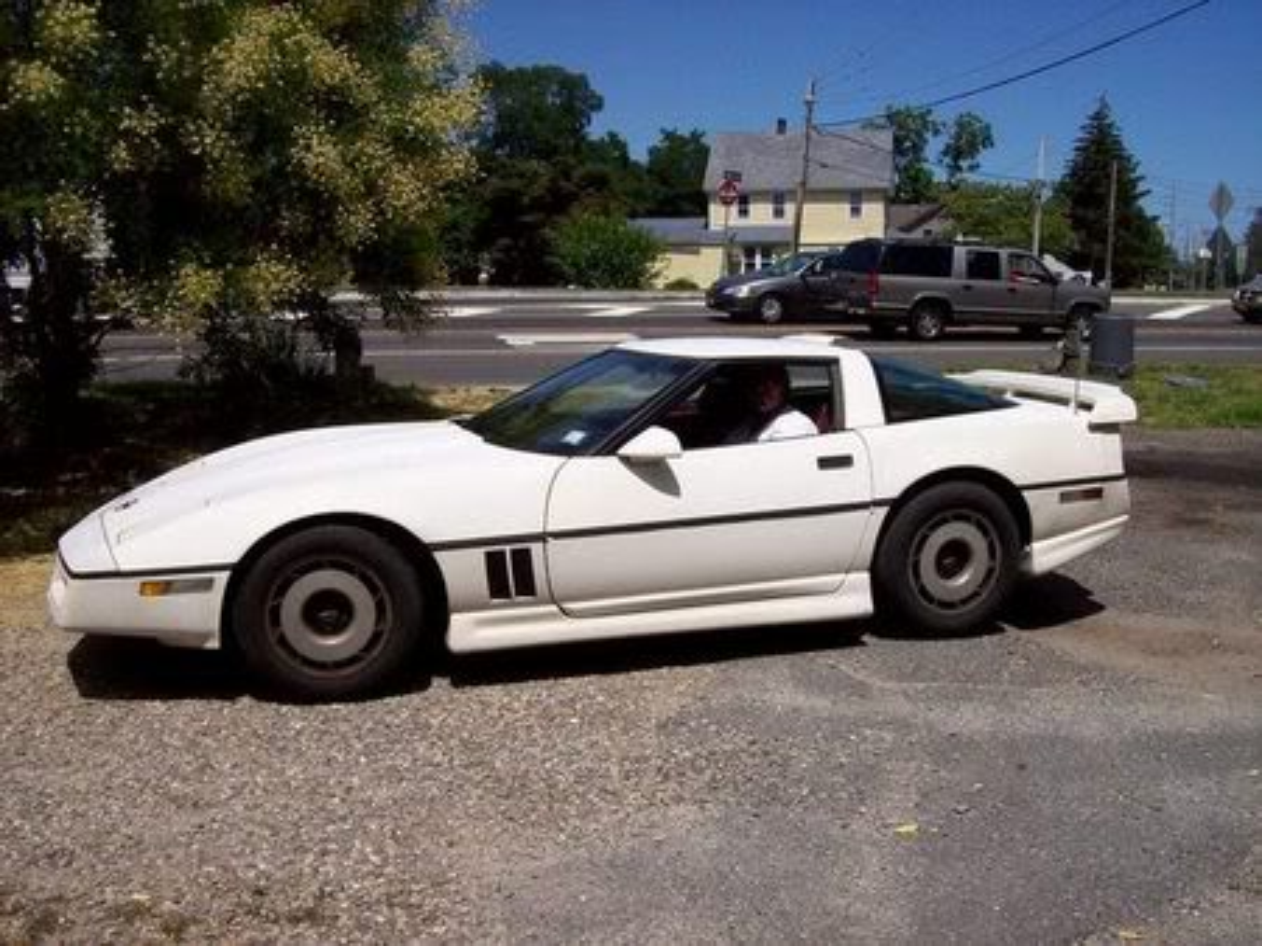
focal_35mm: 36
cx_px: 631
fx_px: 1312
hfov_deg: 51.4
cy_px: 473
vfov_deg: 39.6
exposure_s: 1/1401
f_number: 4.8
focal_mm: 6
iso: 80
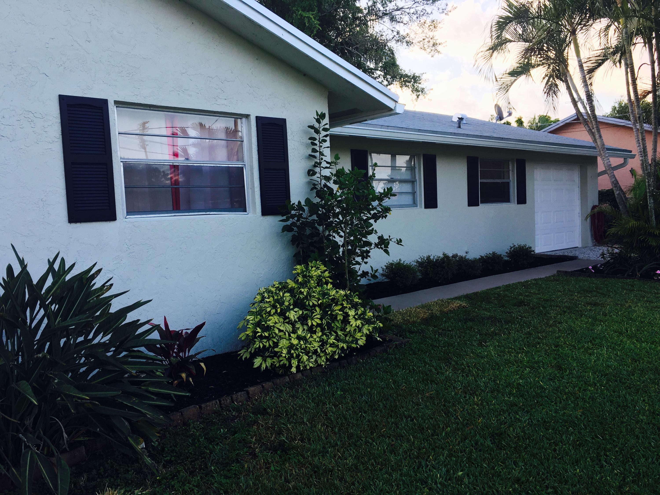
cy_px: 248
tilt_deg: -2.3
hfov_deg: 61.7
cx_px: 330
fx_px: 553
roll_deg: +2.6
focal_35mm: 29
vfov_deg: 48.2
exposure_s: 1/179
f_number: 2.2
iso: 25
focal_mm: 4.15
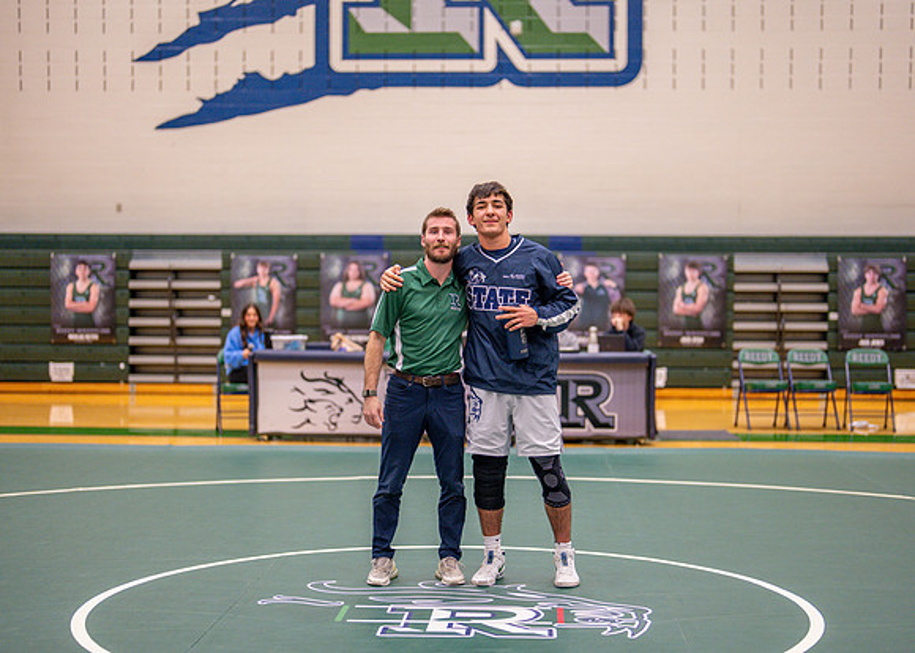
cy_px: 352
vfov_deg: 24.2
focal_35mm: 59
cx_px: 461
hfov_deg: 33.4
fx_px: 1523
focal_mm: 50
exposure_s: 1/800
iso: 1000
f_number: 1.2
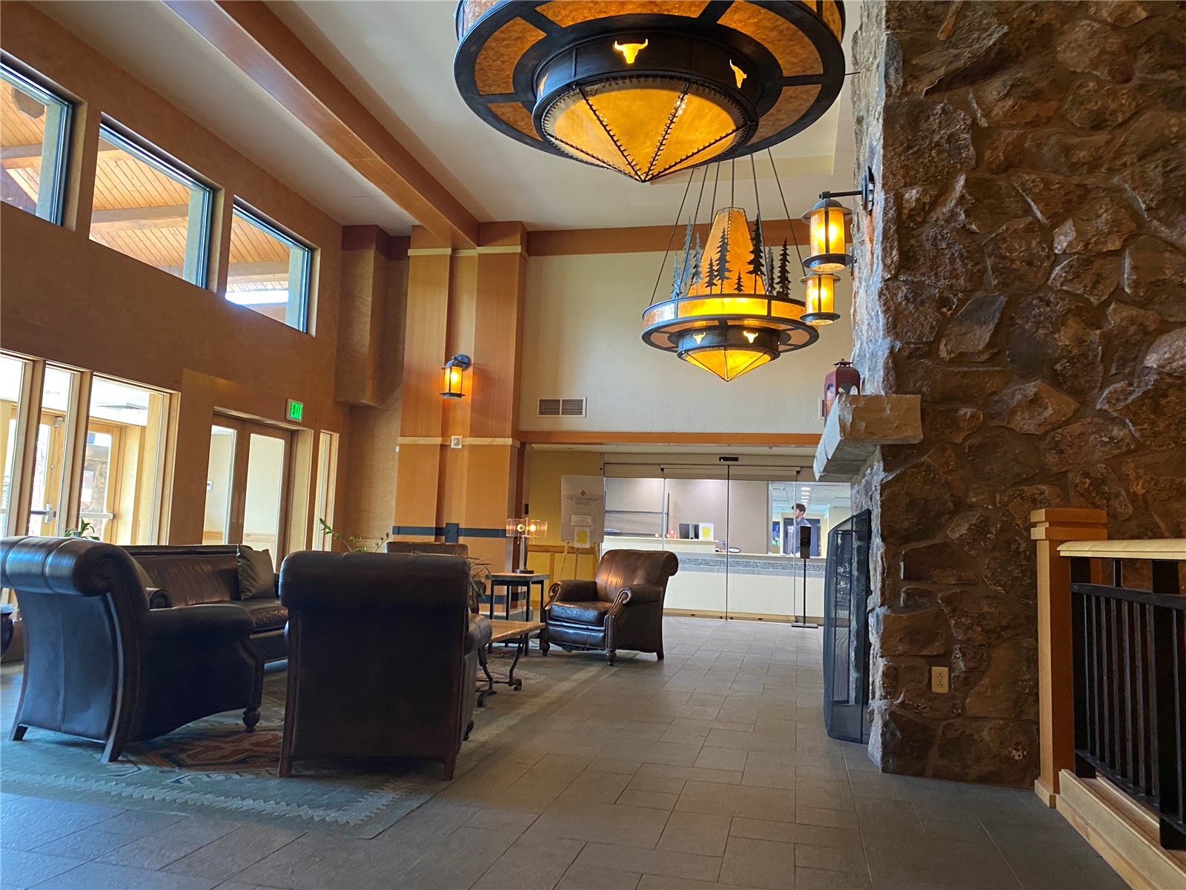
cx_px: 593
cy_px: 445
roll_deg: -1.8
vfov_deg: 53.1
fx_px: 891
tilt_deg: +3.4
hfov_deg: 67.3
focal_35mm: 26
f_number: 1.8
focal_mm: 4.25
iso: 320
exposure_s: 1/40
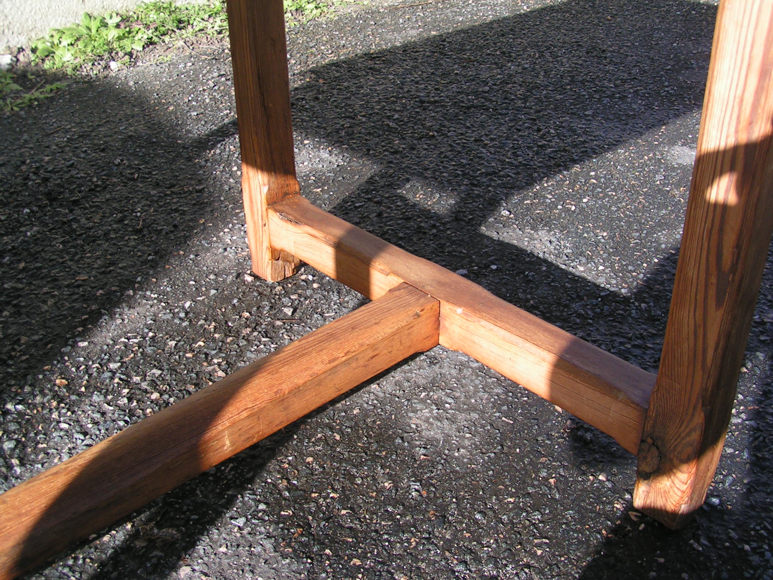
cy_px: 290
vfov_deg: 37.7
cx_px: 386
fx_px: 849
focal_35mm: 38
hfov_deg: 49.0
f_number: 5.6
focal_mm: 5.8
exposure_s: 1/125
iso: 50
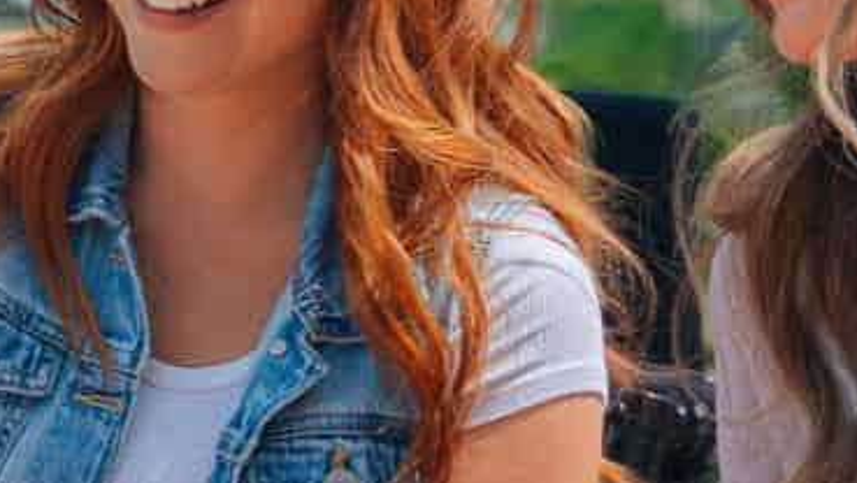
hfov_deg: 6.9
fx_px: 7066
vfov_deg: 3.9
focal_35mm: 311
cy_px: -157
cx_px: 249
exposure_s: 1/8000
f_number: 2.8
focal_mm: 42.8
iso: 320
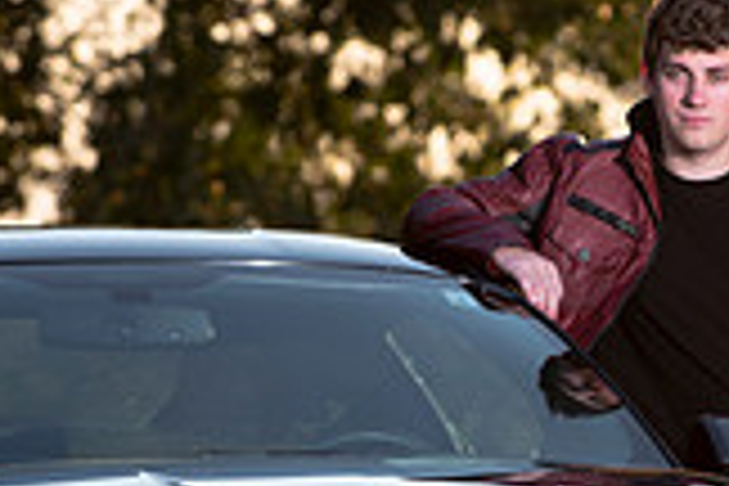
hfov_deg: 2.7
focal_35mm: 775
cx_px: 562
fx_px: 15693
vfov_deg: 1.8
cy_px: 362
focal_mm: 200
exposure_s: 1/100
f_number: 5.6
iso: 50
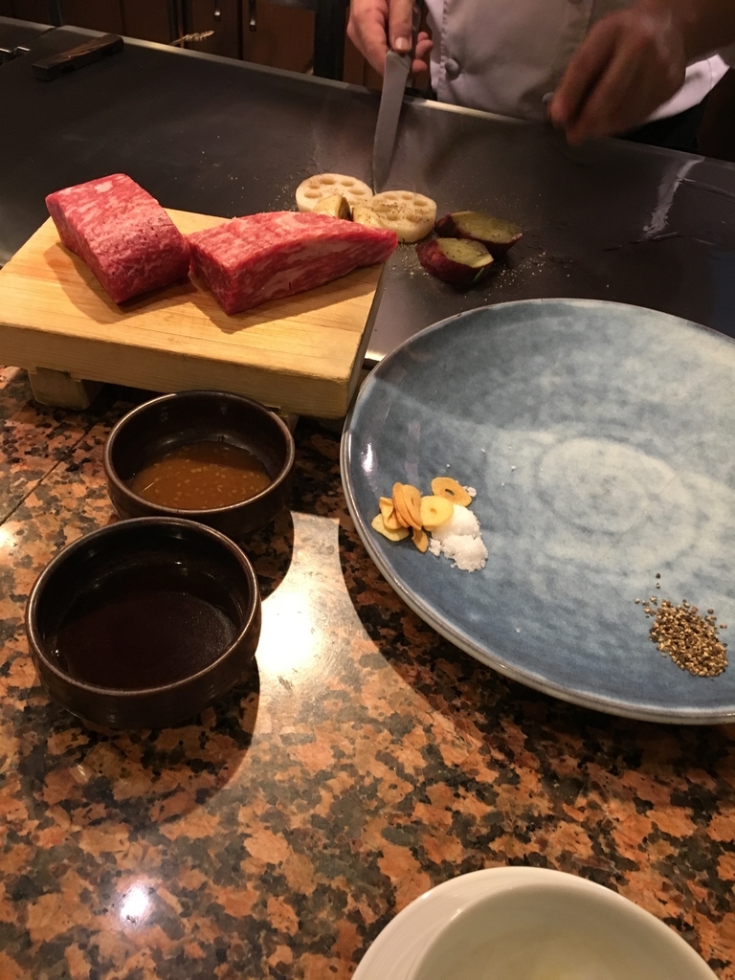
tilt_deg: -43.8
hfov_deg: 48.2
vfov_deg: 61.7
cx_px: 368
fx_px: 821
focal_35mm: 29
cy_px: 490
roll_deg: -6.0
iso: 200
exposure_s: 1/17
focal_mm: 4.15
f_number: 2.2
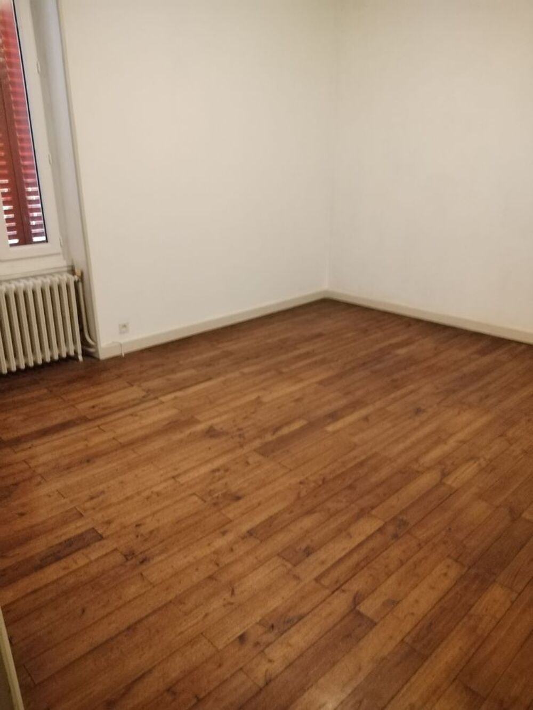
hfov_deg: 53.1
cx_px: 266
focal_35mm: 26
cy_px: 355
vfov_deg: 67.3
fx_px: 534
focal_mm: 4.25
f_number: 1.8
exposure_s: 1/14.3
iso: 888
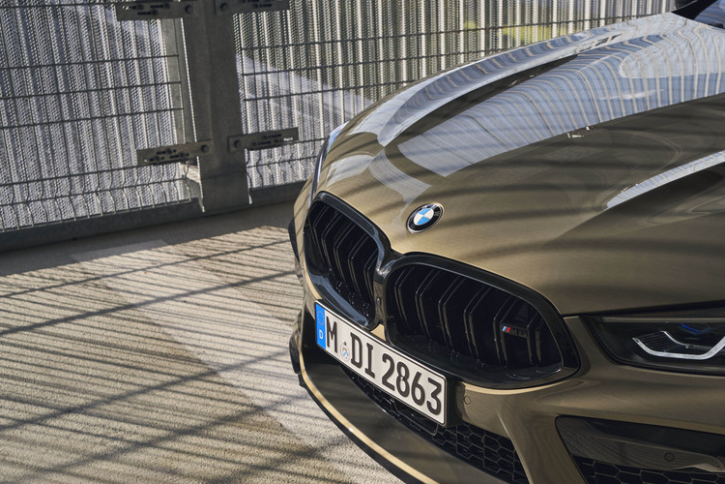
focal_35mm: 56
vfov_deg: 24.0
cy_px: 350
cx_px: 577
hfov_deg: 34.6
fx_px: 1128
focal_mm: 35
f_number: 5
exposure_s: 1/200
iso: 320
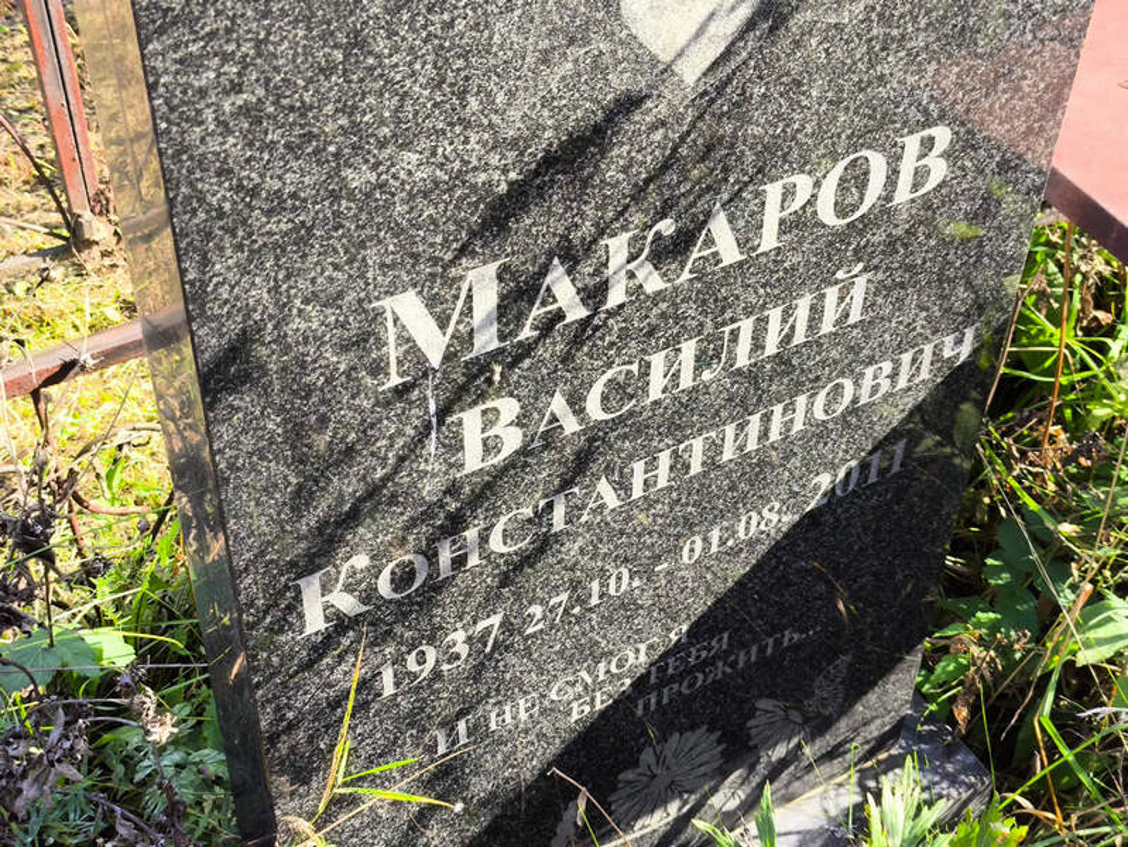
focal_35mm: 50
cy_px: 424
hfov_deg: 38.2
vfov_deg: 29.1
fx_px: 1630
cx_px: 564
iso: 50
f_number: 1.7
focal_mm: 4.71
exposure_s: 1/168
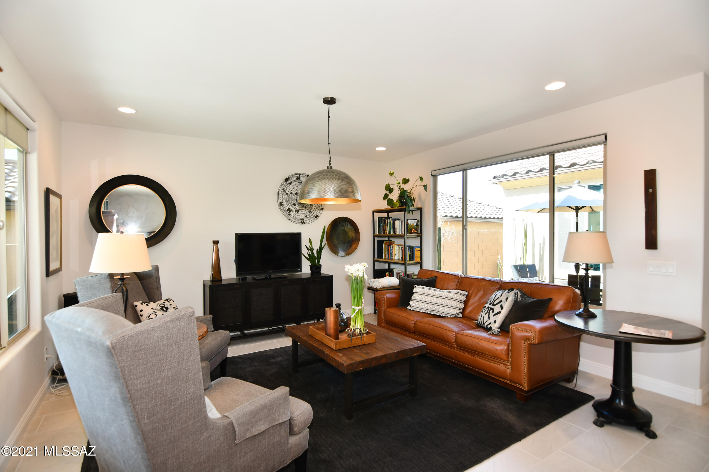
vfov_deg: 73.7
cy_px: 236
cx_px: 354
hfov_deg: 96.7
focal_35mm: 16
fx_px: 315
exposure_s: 1/80
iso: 200
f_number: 4.5
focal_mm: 11
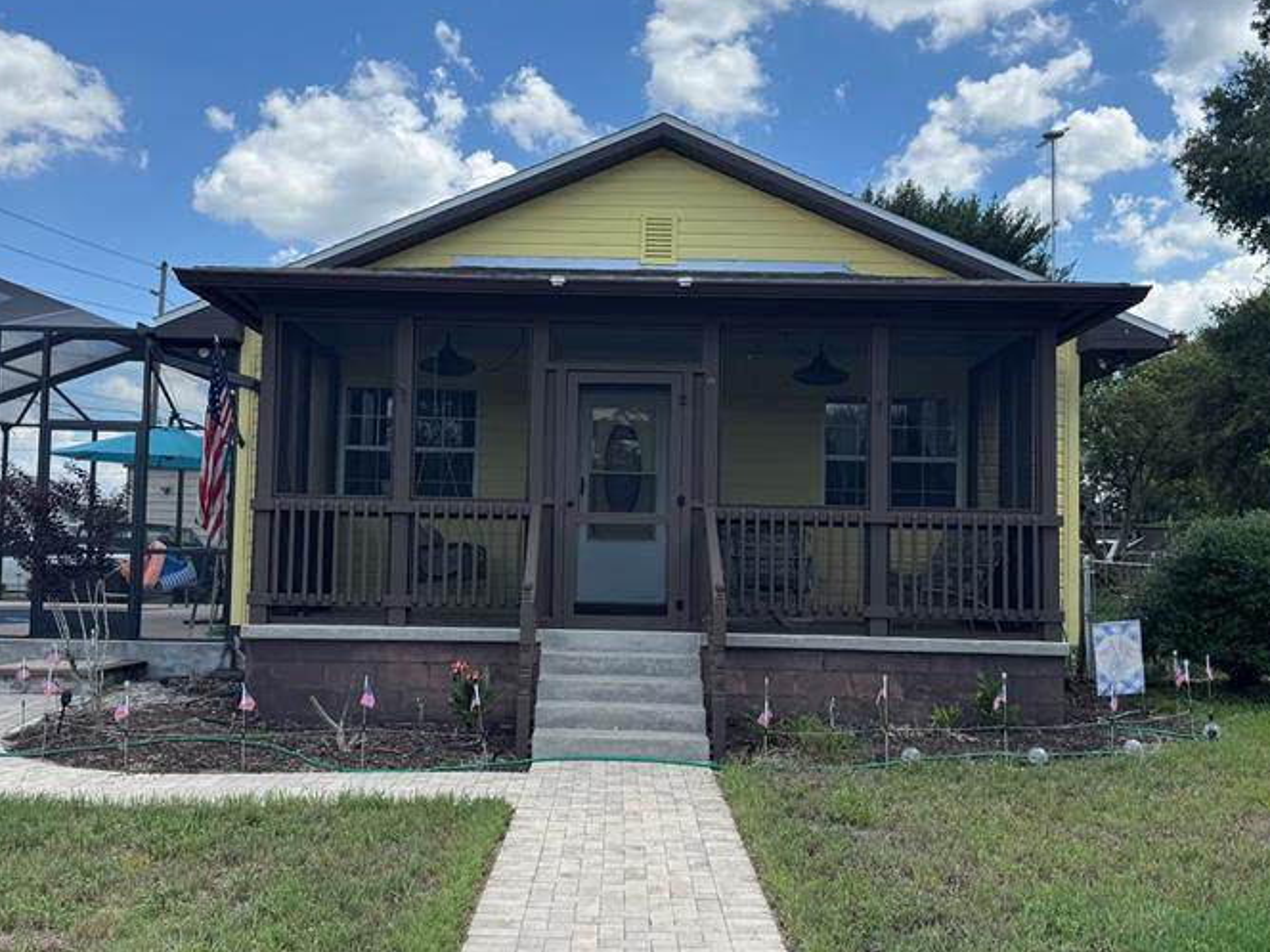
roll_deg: -1.3
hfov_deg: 50.1
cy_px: 466
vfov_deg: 38.7
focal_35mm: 37
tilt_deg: +3.4
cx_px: 625
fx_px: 1357
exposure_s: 1/3597
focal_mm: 6.76
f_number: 1.78
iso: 80
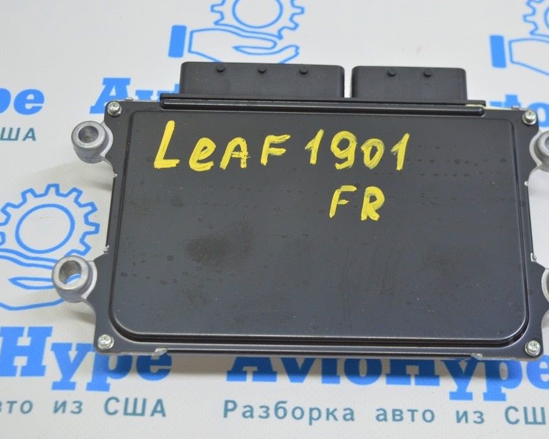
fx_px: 1056
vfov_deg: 23.5
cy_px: 220
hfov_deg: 29.1
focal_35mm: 65
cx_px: 333
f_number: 5.6
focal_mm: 38
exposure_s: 1/20
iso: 400
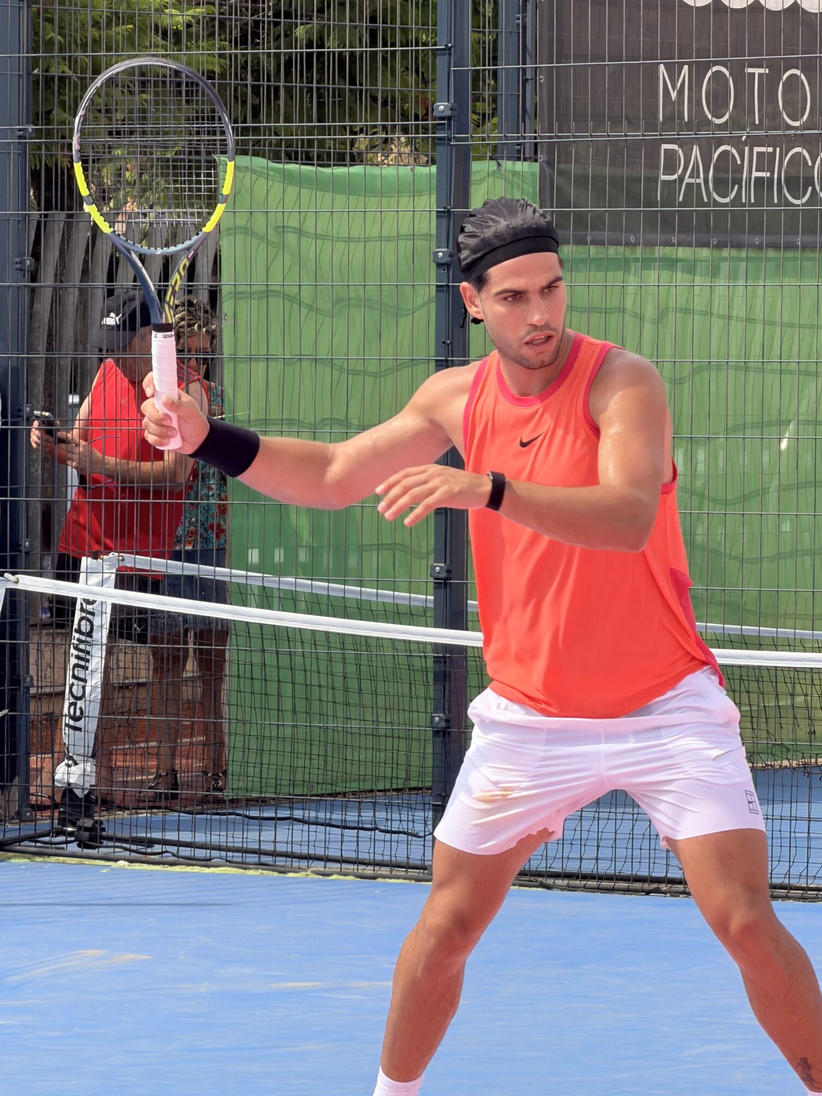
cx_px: 445
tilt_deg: -0.2
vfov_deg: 7.8
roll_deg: -0.9
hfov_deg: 5.9
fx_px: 8042
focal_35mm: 254
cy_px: 545
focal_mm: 16.89
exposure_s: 1/639
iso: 32
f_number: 2.8
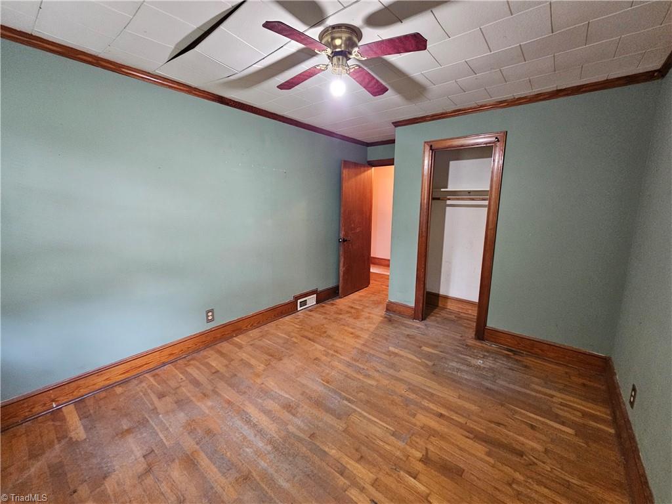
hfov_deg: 106.2
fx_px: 252
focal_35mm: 13
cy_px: 252
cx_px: 336
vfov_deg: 89.9
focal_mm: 2.2
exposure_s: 1/30
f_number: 2.2
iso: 640
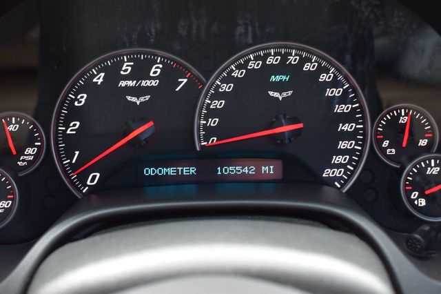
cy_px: 147
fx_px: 459
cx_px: 220
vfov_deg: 35.5
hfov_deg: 51.3
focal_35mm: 38
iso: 640
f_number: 6.3
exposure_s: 1/15
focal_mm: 25
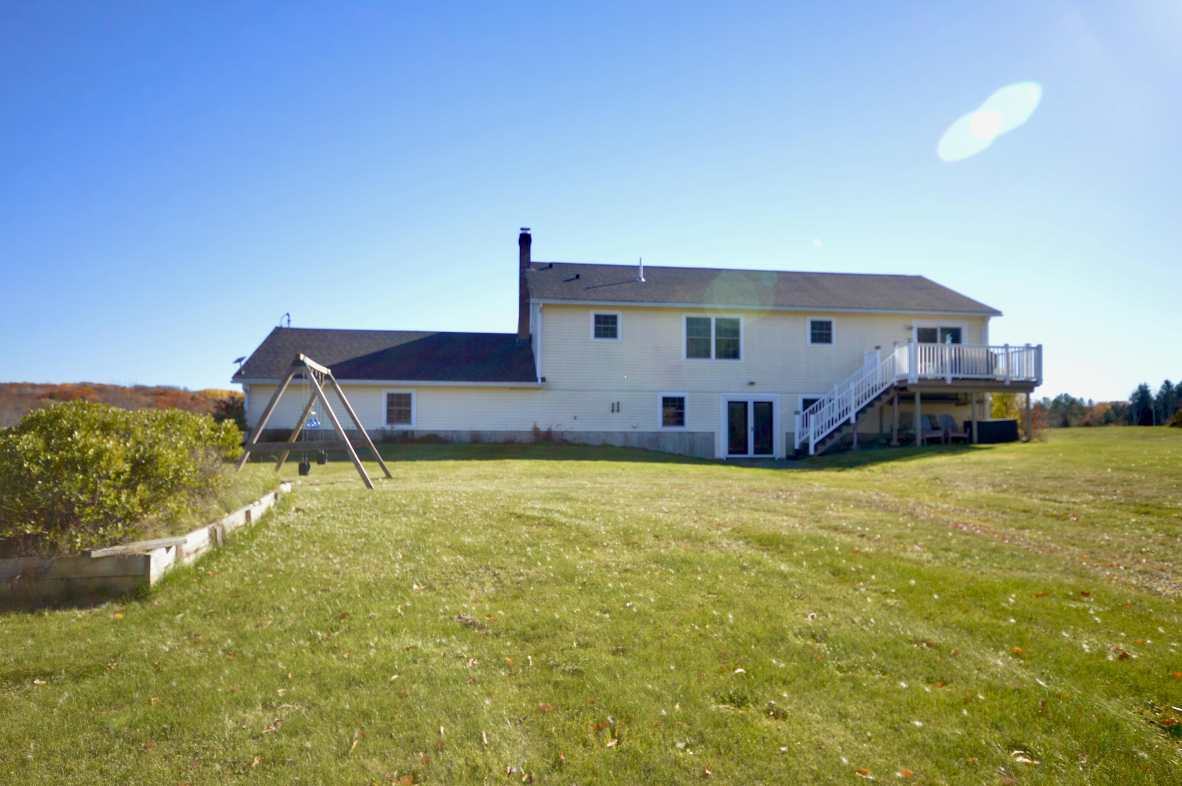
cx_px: 591
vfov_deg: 53.0
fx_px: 787
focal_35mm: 24
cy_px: 393
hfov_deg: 73.8
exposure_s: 1/160
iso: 100
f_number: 6.3
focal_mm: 16
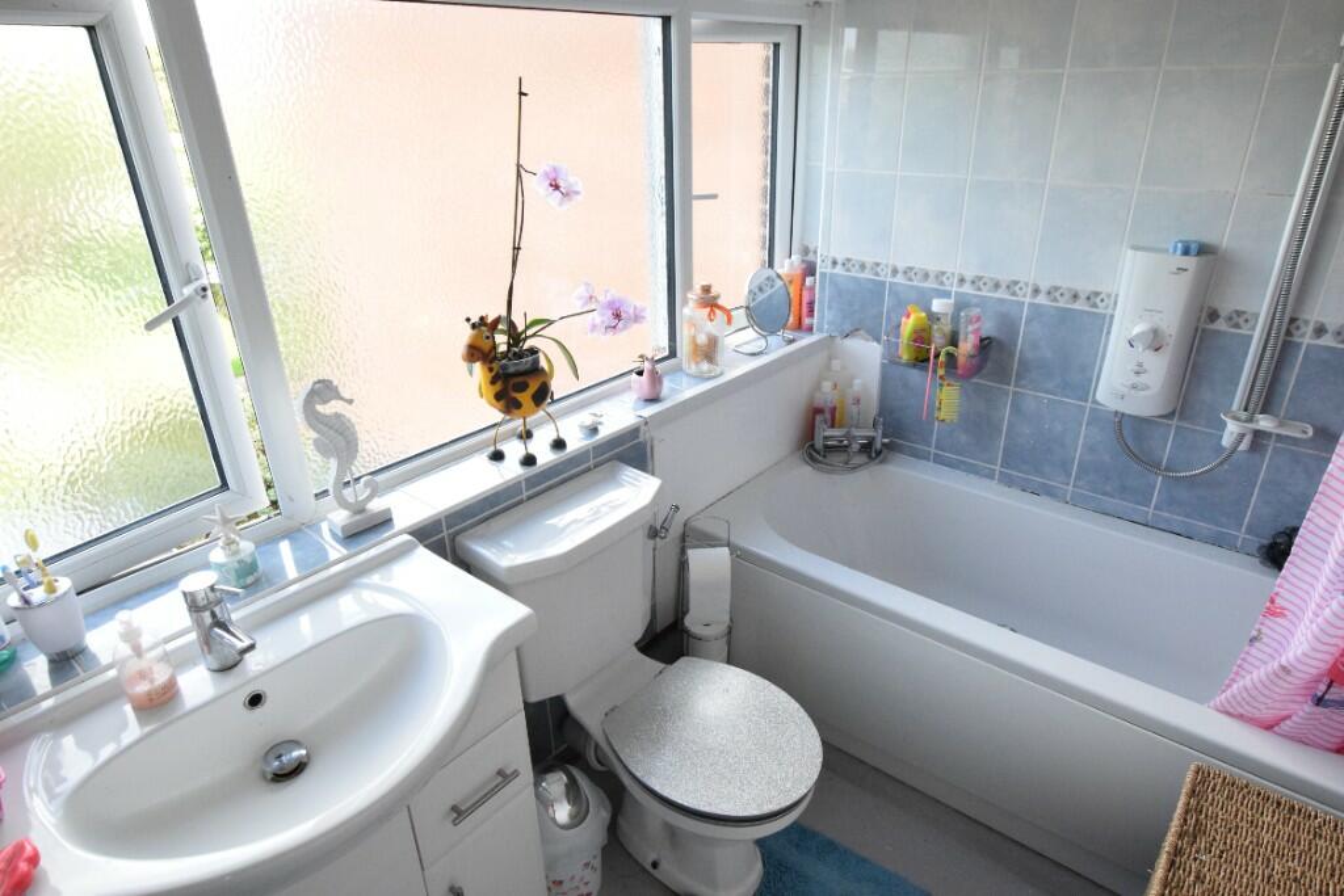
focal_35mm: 21
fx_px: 784
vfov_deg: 59.5
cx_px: 672
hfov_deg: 81.2
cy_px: 448
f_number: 8
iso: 3200
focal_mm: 14
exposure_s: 1/250
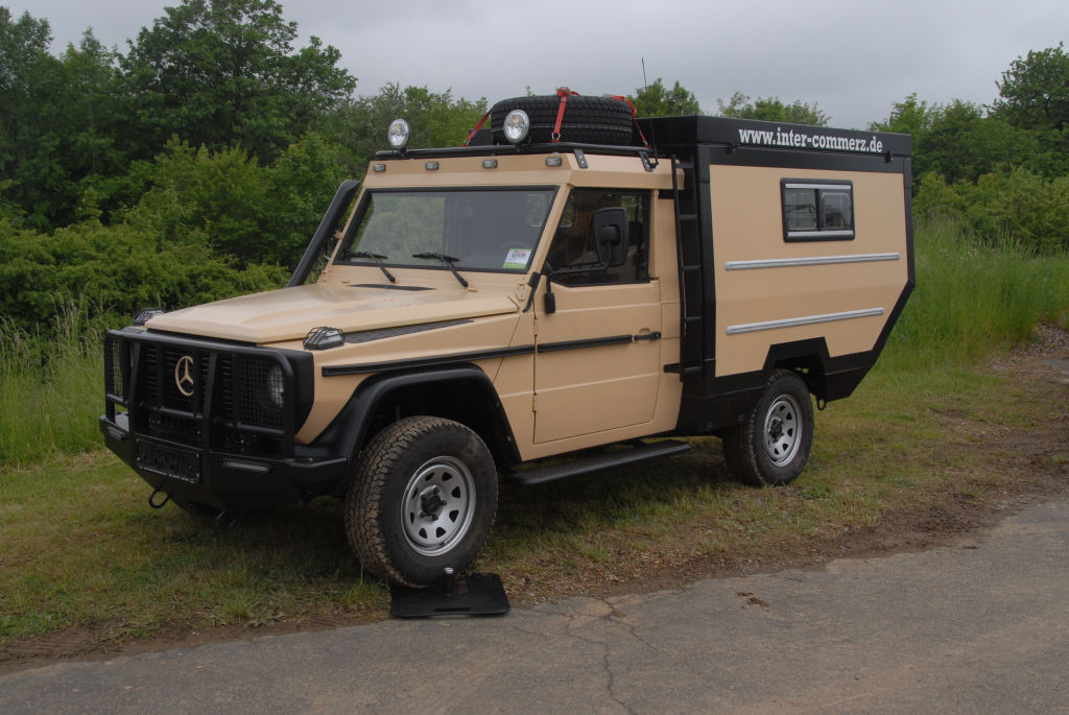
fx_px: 1159
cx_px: 534
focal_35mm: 39
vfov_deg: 34.3
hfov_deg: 49.5
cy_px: 358
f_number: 9
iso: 200
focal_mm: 26
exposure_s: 1/320
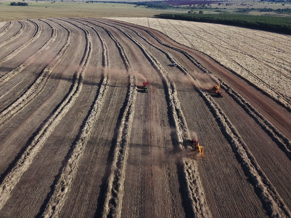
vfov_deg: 53.1
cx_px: 146
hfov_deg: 67.3
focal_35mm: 26
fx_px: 219
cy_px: 109
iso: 100
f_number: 2.2
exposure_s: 1/702
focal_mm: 4.73
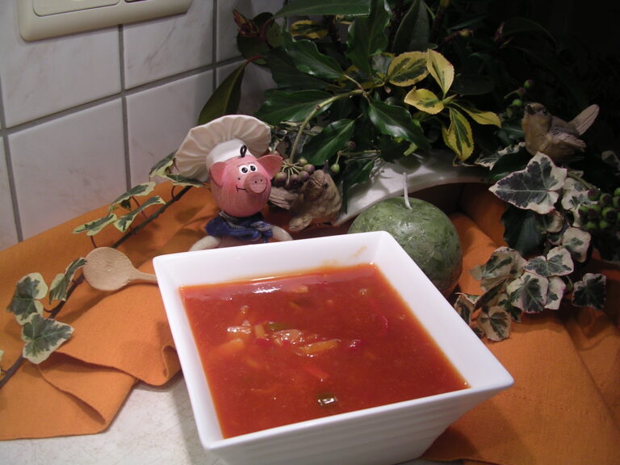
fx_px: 681
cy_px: 232
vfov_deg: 37.7
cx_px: 310
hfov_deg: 49.0
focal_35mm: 38
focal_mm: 5.8
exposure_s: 1/40.9
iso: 100
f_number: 2.8
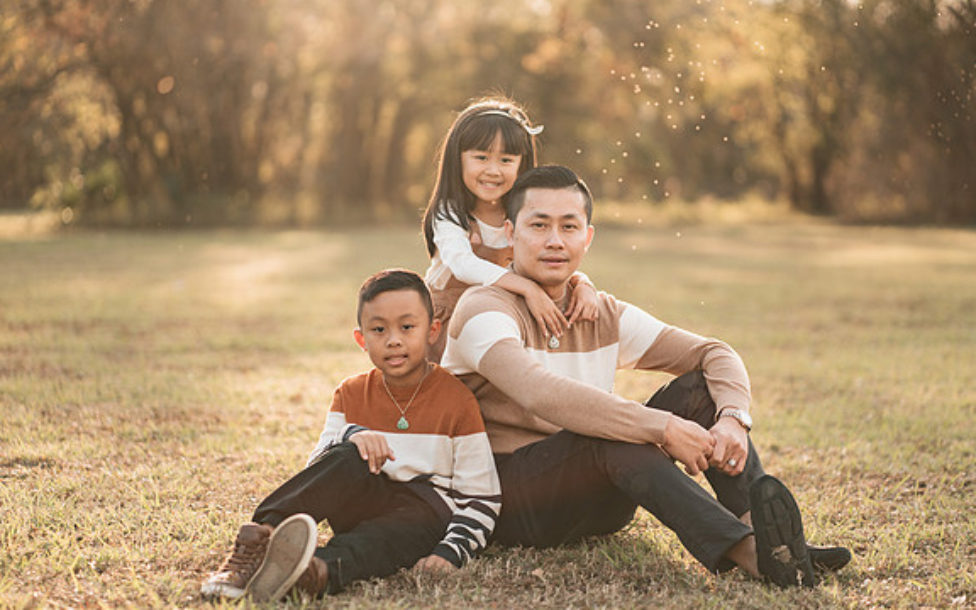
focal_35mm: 89
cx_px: 486
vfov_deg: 14.7
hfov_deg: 23.3
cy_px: 302
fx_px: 2367
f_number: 2
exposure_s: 1/640
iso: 100
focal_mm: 85
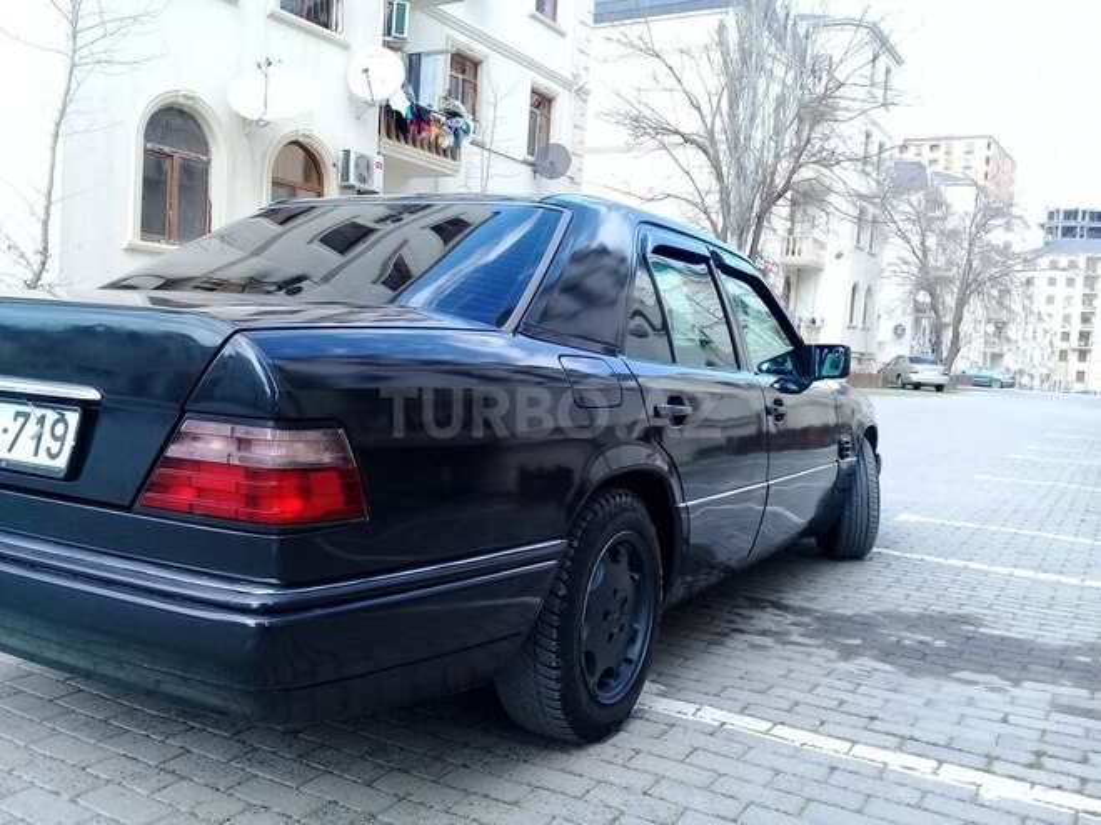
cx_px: 550
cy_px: 412
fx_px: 986
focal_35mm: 31
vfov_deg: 45.4
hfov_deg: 58.4
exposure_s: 1/216
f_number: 2.2
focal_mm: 3.3
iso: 64
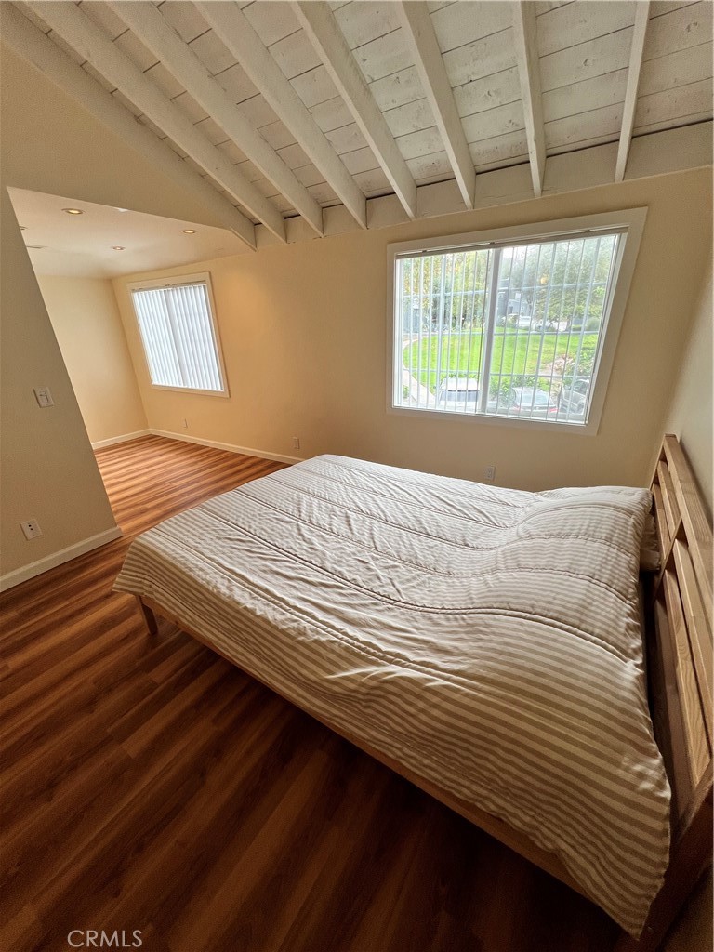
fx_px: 358
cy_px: 476
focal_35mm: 13
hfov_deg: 89.9
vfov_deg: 106.2
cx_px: 357
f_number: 1.8
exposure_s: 1/120
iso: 64
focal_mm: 1.57
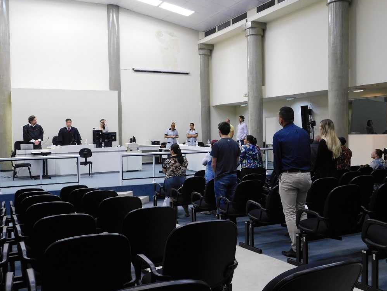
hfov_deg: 50.1
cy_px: 145
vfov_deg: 38.7
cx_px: 199
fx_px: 414
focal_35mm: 37
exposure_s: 1/30
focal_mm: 6.3
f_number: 3.5
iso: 320
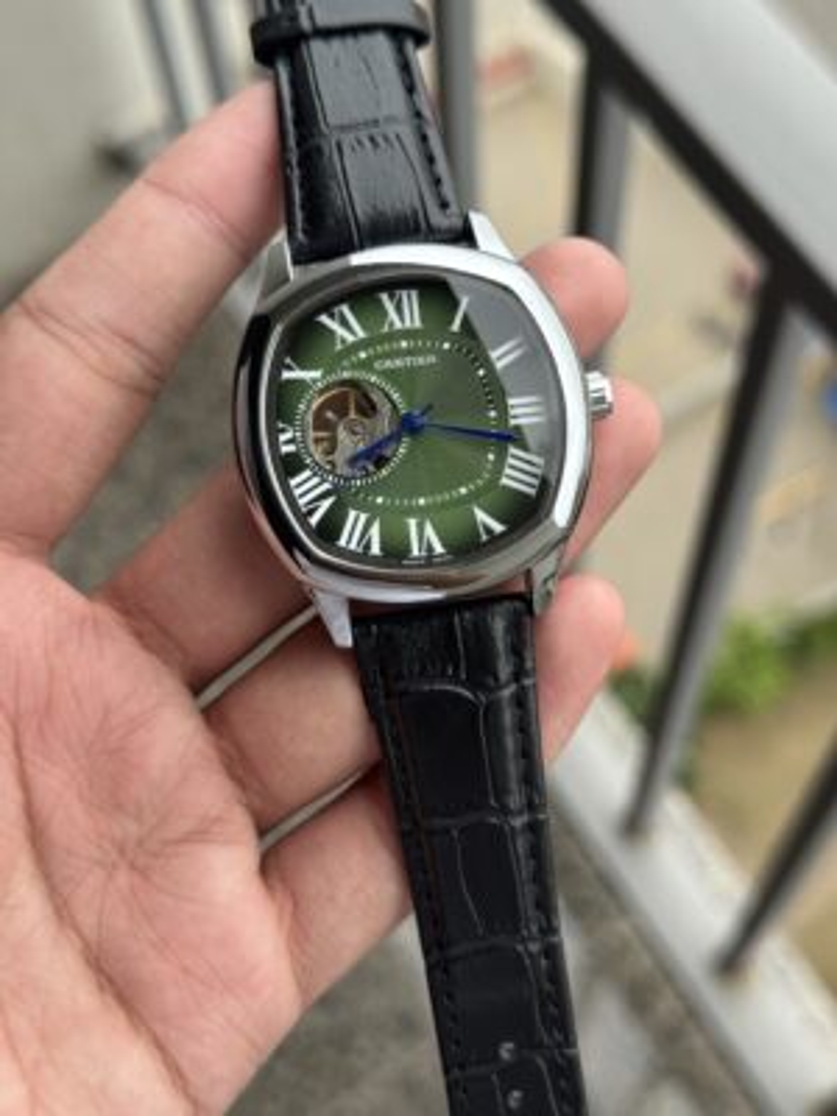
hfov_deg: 30.3
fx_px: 1547
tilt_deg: -63.6
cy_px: 558
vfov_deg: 39.7
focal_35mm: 48
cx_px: 418
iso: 64
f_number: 1.78
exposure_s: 1/588
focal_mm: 6.76
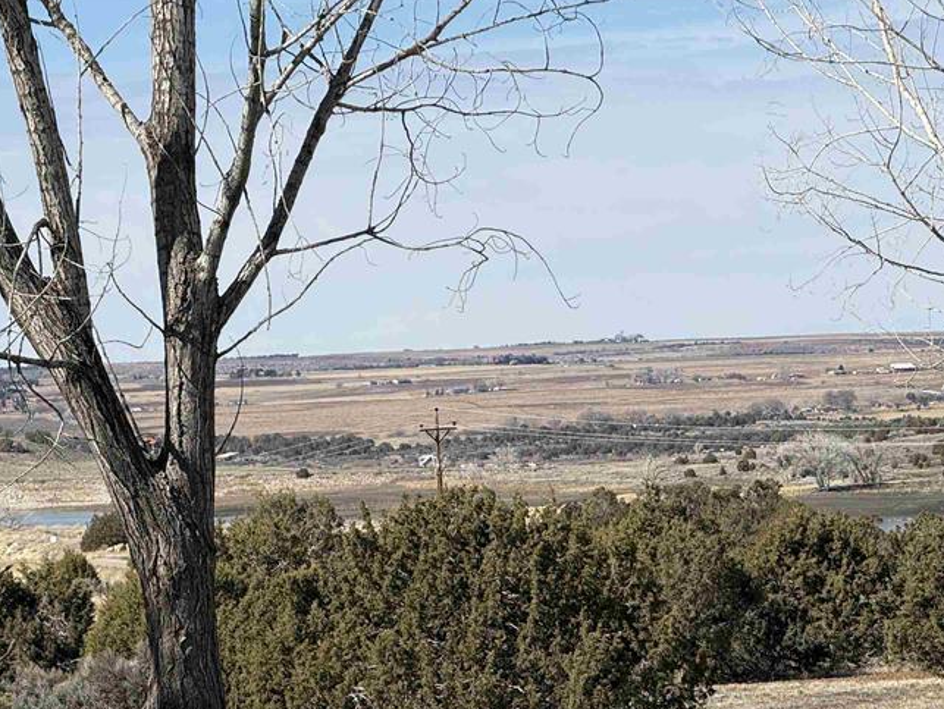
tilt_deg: -2.0
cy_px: 555
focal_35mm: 191
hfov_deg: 10.3
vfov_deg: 7.8
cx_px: 483
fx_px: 5212
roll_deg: +1.3
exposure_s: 1/1866
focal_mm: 15.66
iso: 50
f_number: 2.8
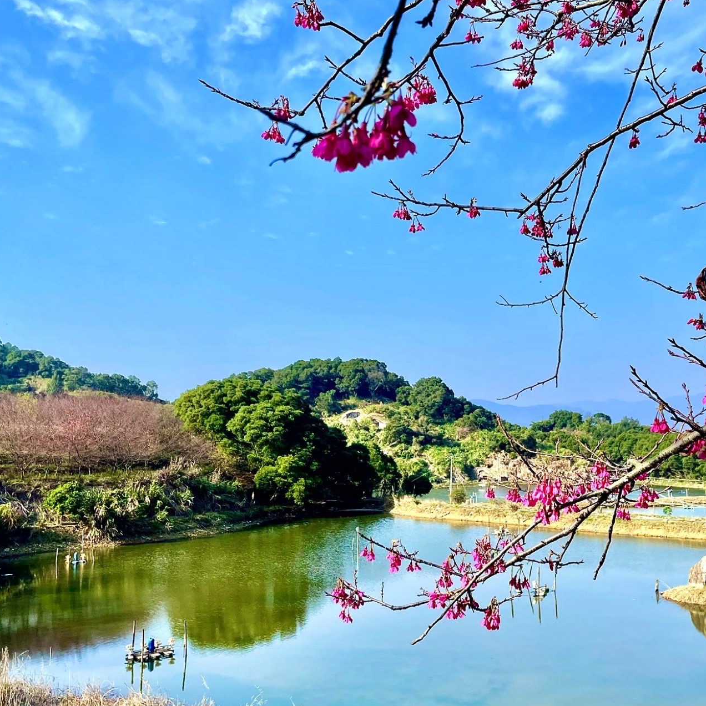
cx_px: 455
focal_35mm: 37
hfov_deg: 44.4
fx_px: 854
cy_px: 361
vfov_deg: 44.9
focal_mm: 4.2
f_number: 1.6
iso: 32
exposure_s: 1/2959
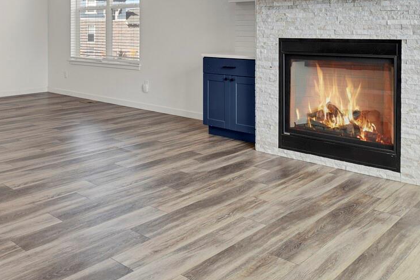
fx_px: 432
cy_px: 35
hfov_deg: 51.4
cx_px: 161
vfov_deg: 34.2
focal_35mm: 37
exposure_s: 1/20
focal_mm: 17
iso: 1000
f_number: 8
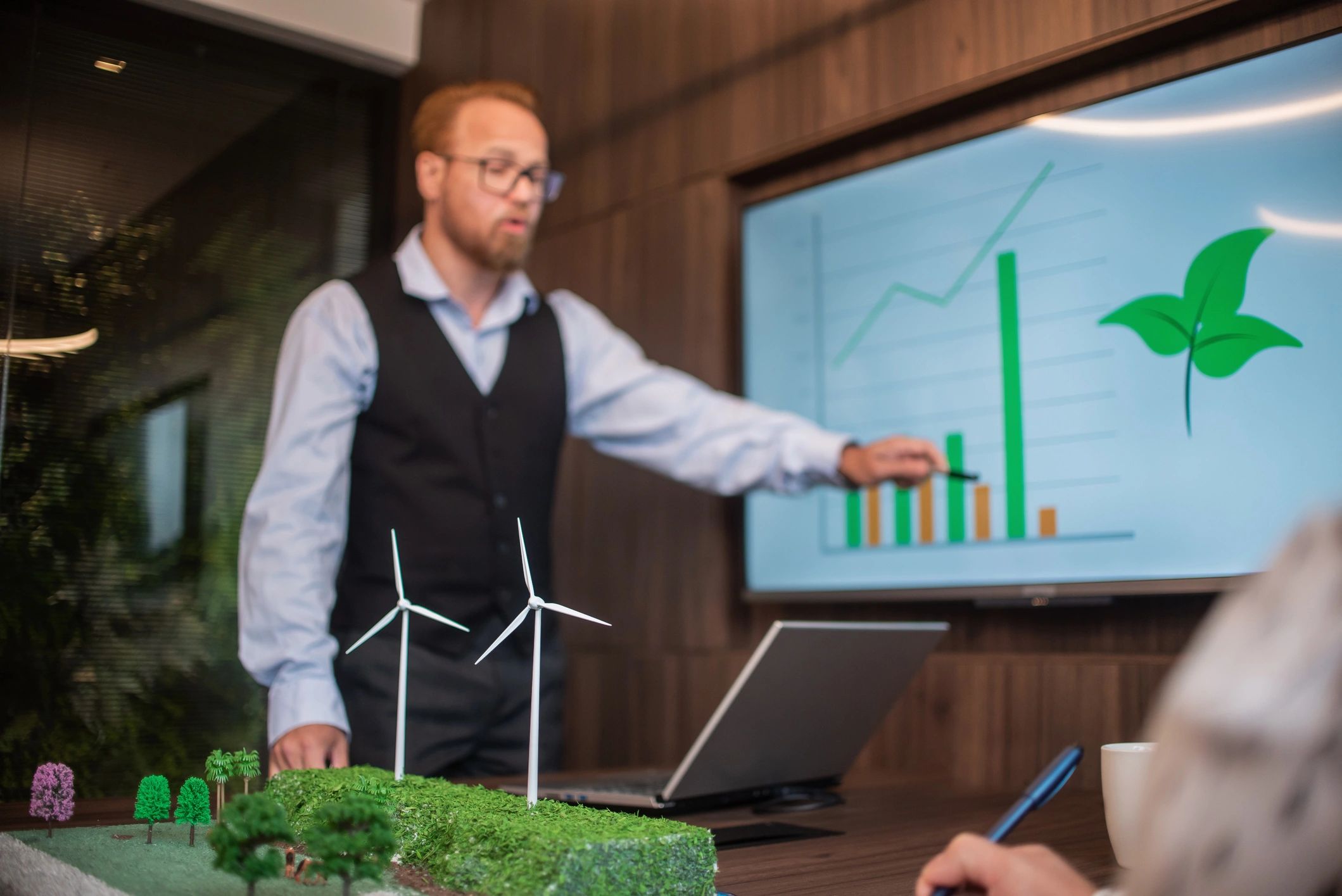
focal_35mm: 35
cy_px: 448
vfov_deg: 37.9
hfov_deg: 54.4
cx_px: 671
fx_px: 1305
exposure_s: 1/250
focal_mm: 35
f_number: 1.8
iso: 500
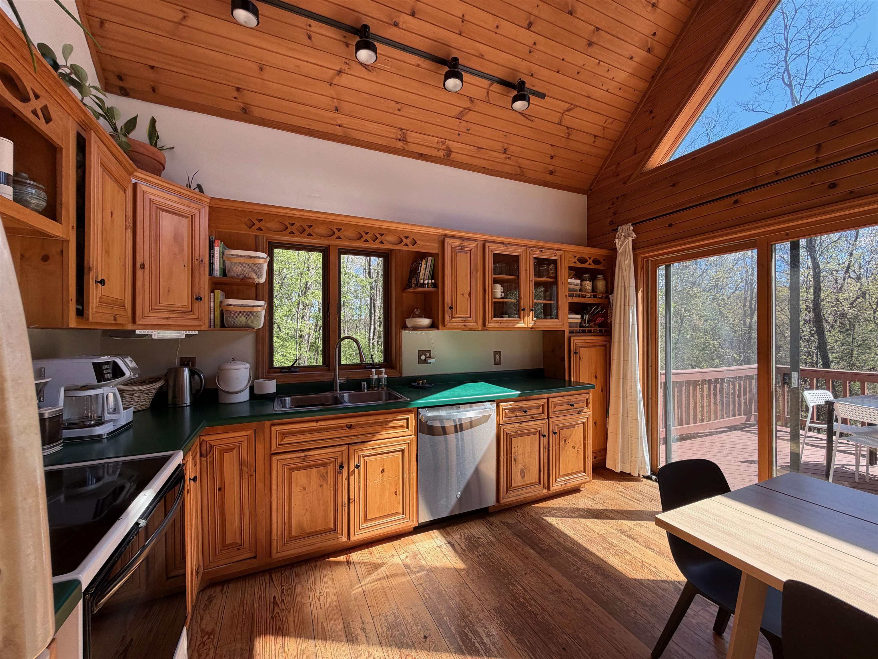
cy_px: 330
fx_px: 355
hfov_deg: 102.1
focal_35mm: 14
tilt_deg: +0.2
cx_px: 439
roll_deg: +0.7
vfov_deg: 85.7
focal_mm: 2.22
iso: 50
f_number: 2.2
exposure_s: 1/198
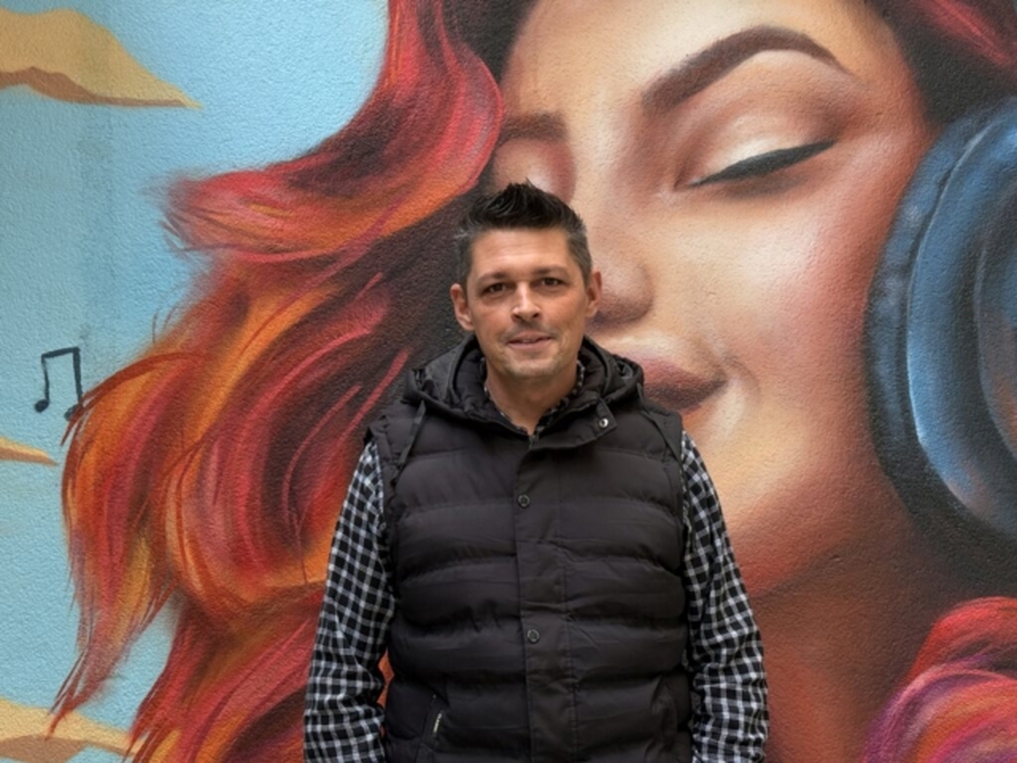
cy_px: 382
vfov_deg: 30.3
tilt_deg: +1.5
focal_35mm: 48
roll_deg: +1.0
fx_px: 1410
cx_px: 508
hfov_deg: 39.7
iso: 125
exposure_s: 1/100
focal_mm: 6.76
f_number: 1.78
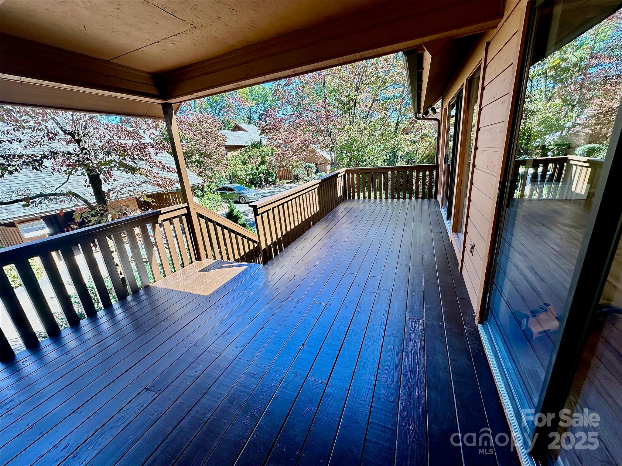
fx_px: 252
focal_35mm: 14
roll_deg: +4.4
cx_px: 311
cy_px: 233
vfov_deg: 85.7
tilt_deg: -18.0
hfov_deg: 102.1
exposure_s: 1/172
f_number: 2.2
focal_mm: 2.22
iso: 40
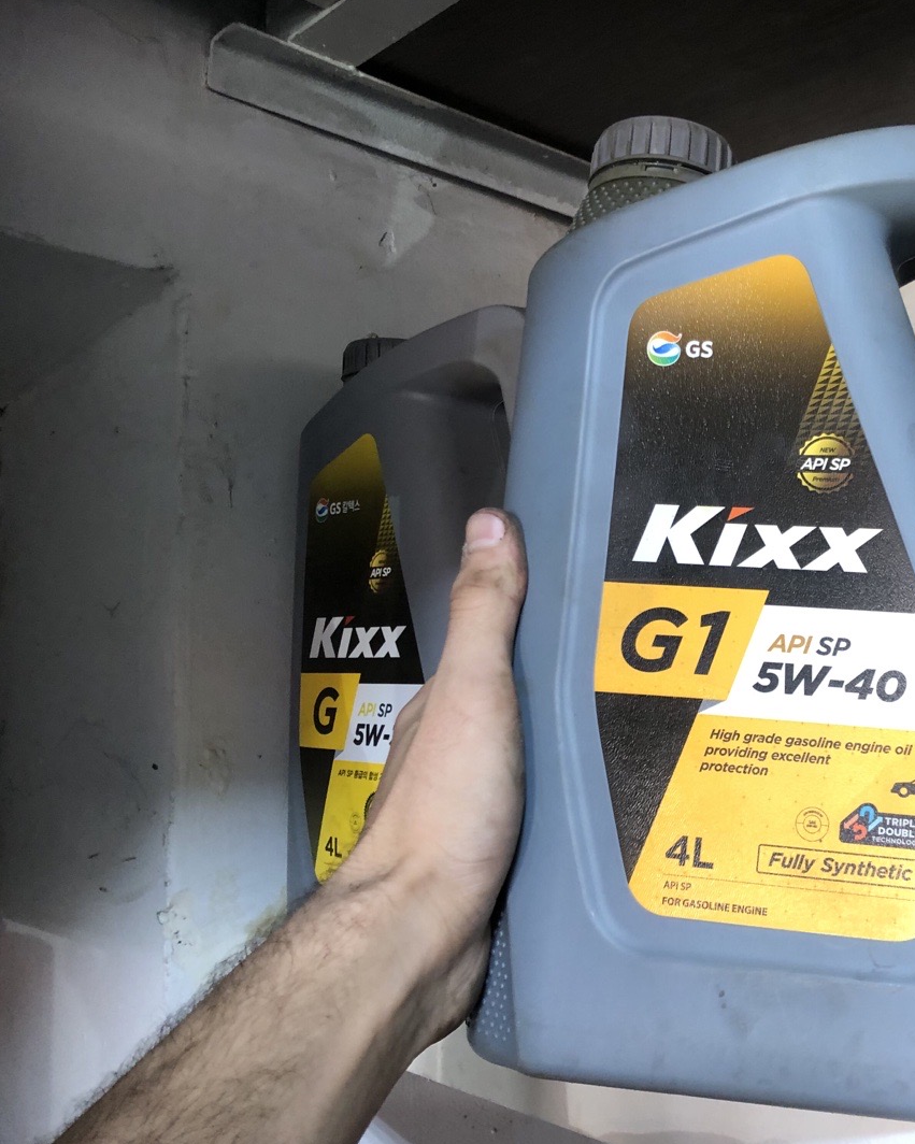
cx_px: 731
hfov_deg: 38.6
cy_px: 567
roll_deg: +1.2
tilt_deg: +5.0
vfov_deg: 49.1
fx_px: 1253
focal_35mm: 37
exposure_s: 1/15
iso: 50
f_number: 1.8
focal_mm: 4
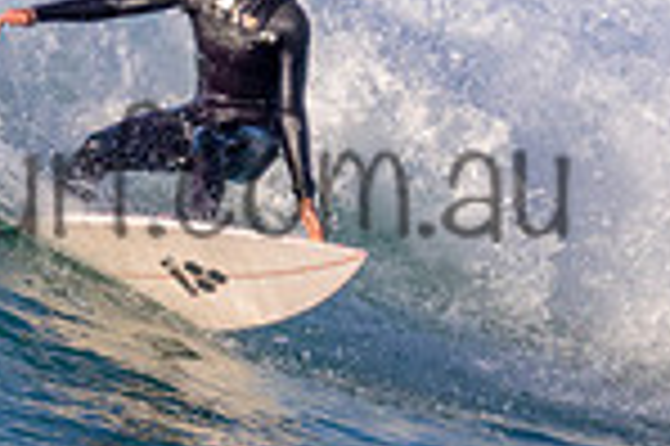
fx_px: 57946
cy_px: 133
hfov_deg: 0.7
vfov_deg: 0.4
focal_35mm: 3117
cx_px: 94
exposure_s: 1/2000
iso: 1250
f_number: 11
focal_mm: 800
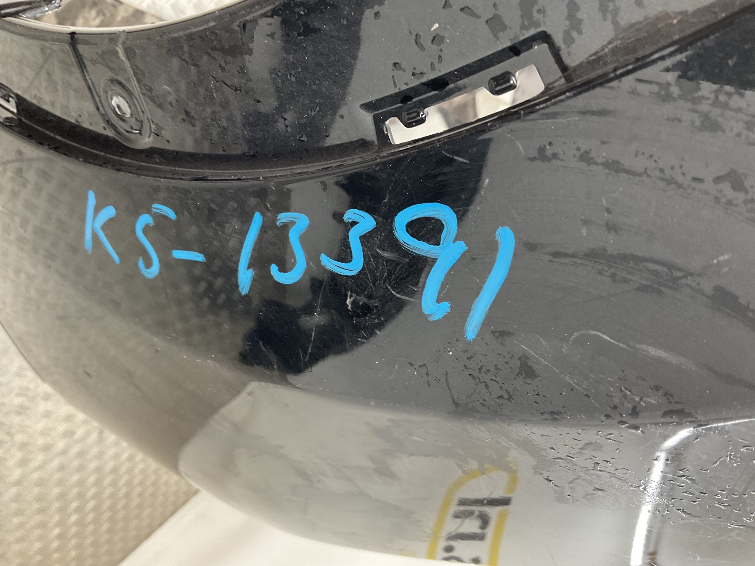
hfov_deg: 61.7
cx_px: 378
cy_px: 283
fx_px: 633
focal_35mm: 29
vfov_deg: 48.2
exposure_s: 1/60
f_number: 1.8
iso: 64
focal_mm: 3
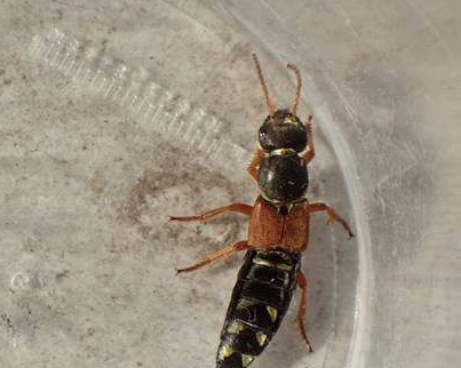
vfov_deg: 24.4
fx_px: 846
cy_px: 251
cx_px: 34
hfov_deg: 29.1
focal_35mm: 62
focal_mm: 5.5
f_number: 9
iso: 100
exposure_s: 1/200
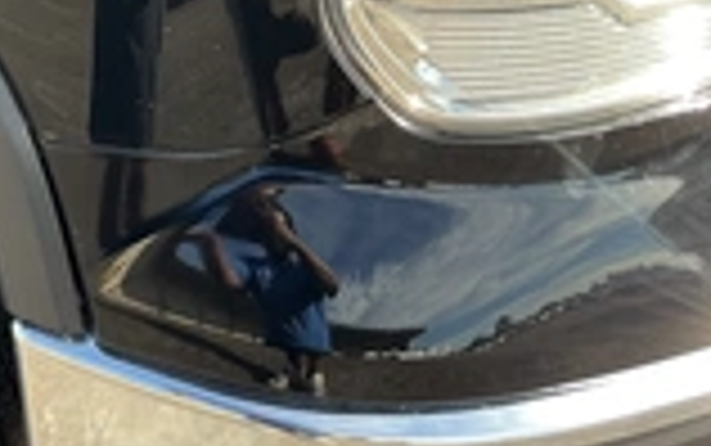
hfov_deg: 24.9
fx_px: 1454
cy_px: -95
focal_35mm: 75
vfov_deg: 16.7
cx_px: -135
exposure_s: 1/172
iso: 32
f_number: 1.8
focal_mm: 3
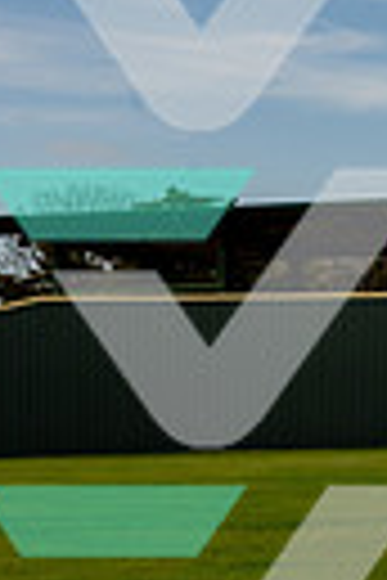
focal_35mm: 143
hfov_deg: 9.2
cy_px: 310
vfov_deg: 14.3
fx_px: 2306
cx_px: 648
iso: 160
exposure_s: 1/250
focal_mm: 41
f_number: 11
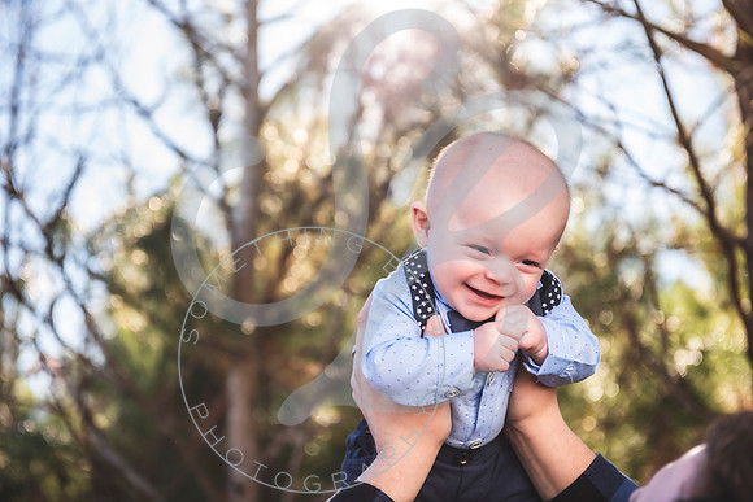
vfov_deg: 19.5
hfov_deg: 28.8
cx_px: 376
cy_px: 251
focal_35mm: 70
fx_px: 1464
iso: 100
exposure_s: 1/250
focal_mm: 70
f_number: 4
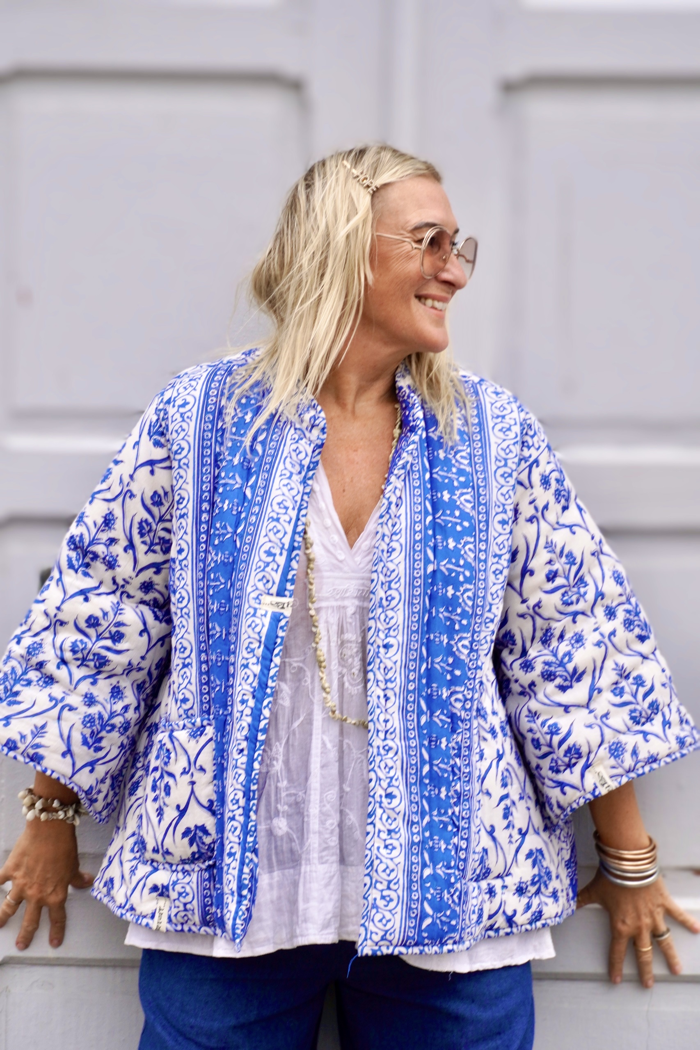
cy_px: 525
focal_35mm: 74
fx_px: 2144
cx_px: 350
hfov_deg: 18.5
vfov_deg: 27.5
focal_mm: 49
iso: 160
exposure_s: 1/160
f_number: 5.6
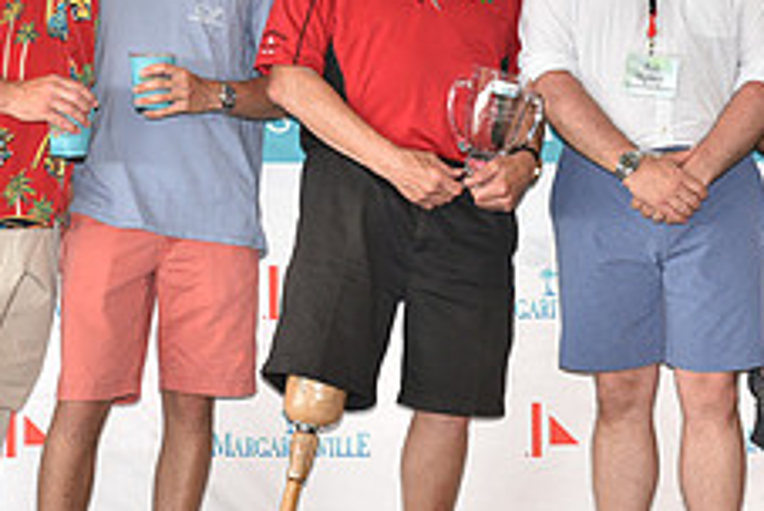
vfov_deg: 9.3
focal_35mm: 148
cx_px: 539
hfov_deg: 13.8
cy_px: 156
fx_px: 3145
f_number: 5
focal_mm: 58
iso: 800
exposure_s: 1/160
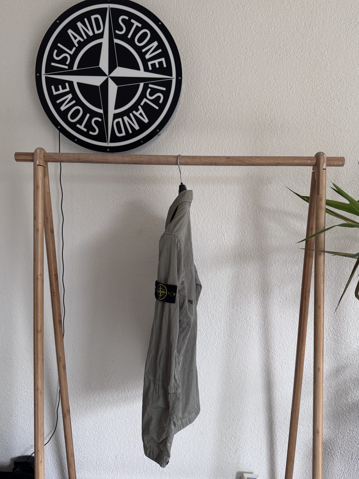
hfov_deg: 51.3
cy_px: 258
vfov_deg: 65.2
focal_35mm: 27
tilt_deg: -7.8
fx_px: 373
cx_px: 187
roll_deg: -1.9
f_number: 1.78
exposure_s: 1/60
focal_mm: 6.76
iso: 250
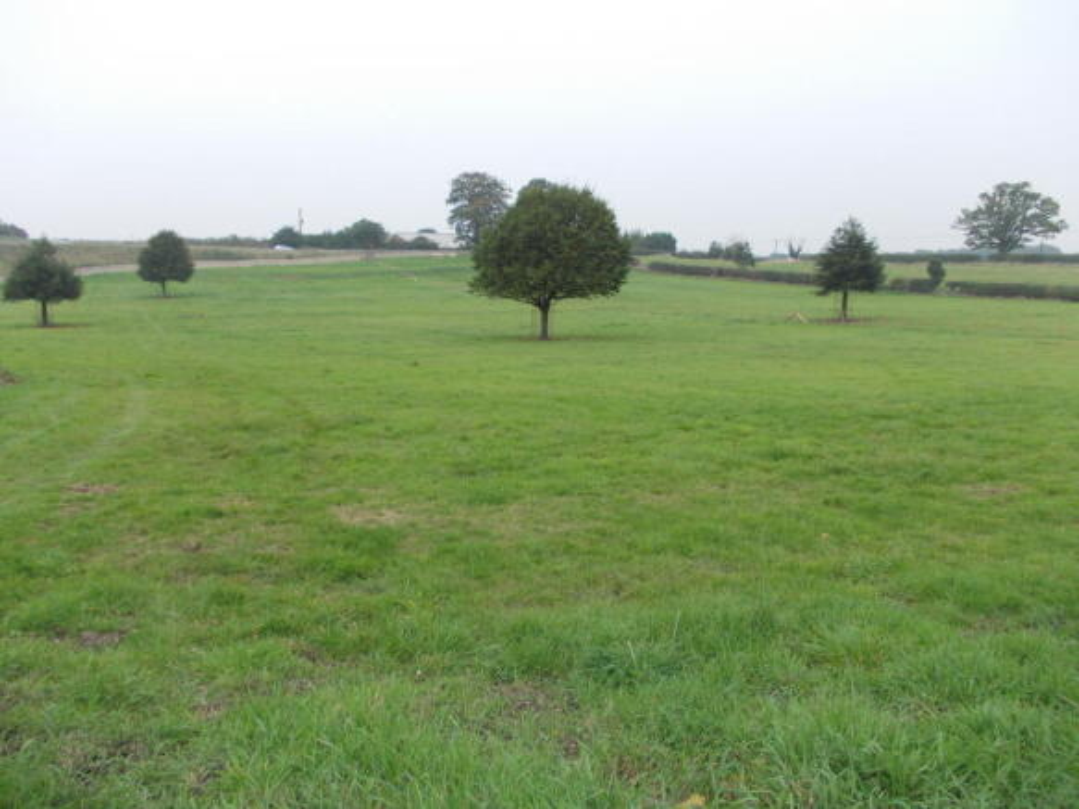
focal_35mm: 28
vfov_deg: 49.7
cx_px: 540
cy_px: 404
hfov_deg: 63.5
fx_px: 873
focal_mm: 4
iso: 80
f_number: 2.7
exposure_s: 1/160
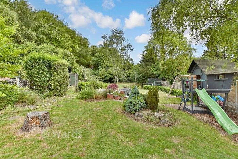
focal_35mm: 15
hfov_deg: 100.4
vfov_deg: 77.4
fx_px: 99
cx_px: 119
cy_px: 80
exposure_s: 1/400
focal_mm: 10
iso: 500
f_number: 8
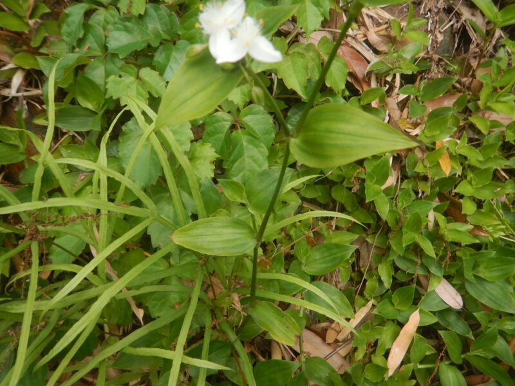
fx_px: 357
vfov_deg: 56.8
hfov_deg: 71.6
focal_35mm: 24
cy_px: 193
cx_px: 258
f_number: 2.8
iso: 125
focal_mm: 4.3
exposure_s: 1/400
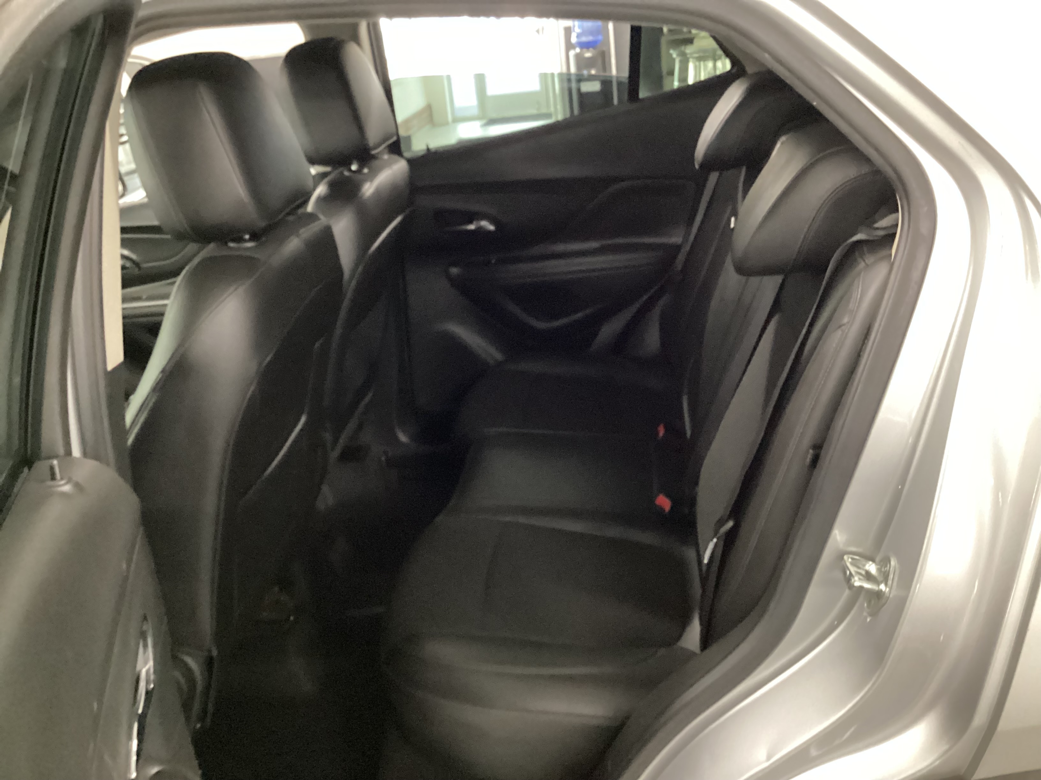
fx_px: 932
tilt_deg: -23.6
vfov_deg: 45.4
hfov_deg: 58.4
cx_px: 520
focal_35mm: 31
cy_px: 390
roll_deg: +6.2
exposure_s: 1/17
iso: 640
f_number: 2.4
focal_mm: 3.3
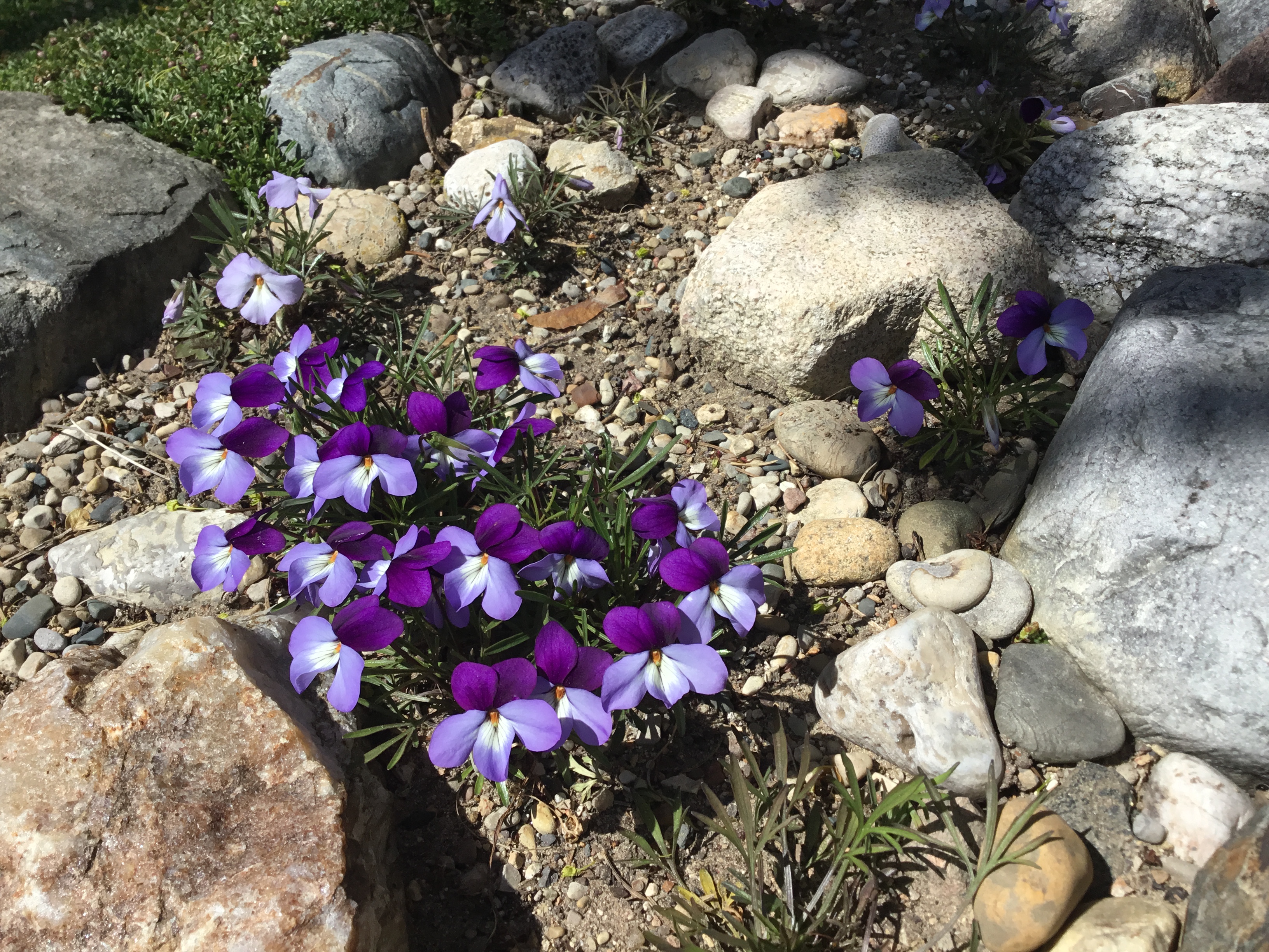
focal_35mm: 31
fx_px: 1136
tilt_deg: -45.6
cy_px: 476
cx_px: 634
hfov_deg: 58.4
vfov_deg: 45.4
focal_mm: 3.3
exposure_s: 1/1698
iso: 25
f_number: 2.4
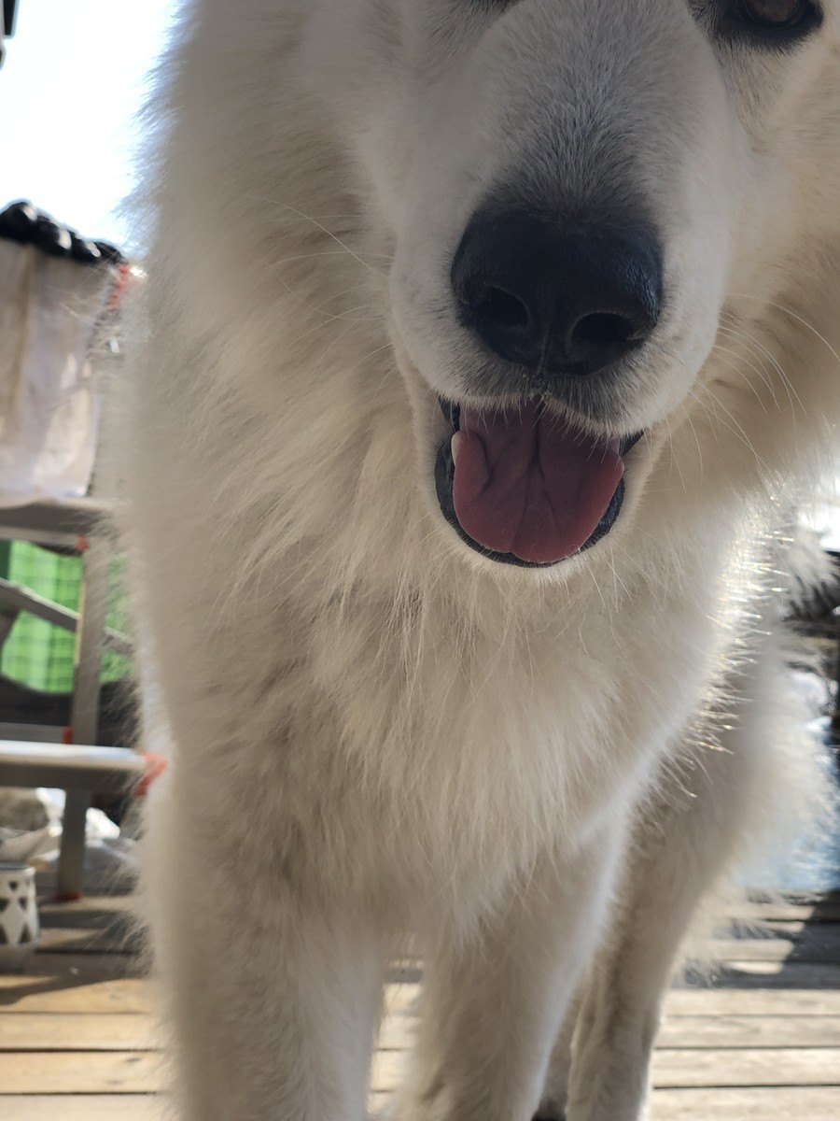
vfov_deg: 36.8
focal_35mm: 52
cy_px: 560
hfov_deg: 28.0
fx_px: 1682
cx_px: 420
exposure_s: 1/706
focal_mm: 6
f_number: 2.4
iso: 16
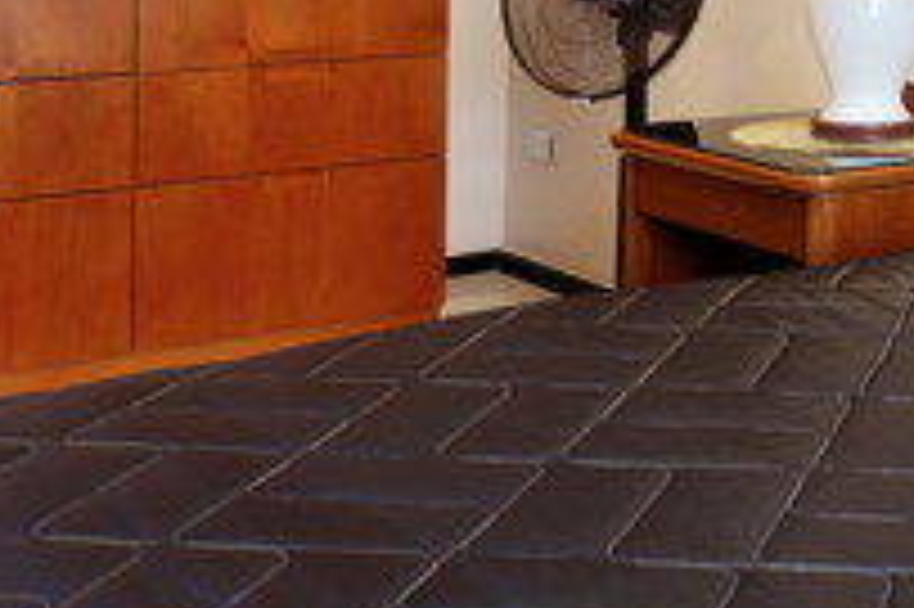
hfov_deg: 25.7
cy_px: -153
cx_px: 1081
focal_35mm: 71
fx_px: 1801
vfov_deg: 18.0
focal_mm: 16
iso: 200
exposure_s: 1/25
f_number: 3.5
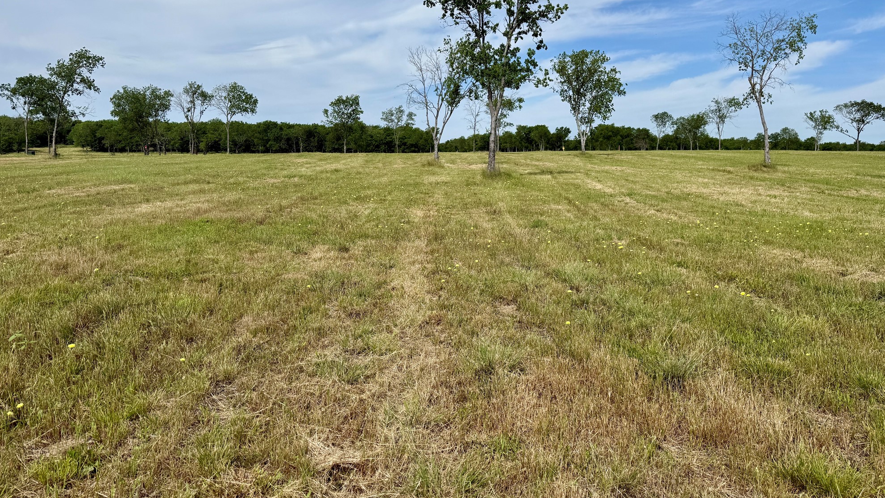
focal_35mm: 27
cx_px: 443
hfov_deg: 69.9
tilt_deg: -2.0
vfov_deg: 42.6
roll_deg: -0.4
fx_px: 634
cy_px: 191
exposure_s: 1/8130
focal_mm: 6.76
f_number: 1.78
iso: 80
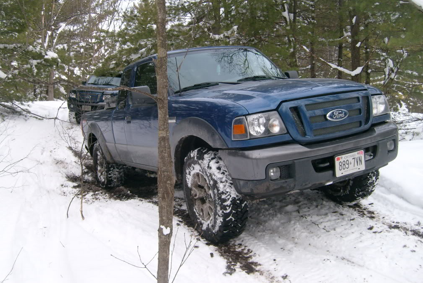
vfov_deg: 35.9
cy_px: 126
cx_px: 215
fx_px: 435
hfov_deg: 51.9
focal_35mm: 37
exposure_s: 1/350
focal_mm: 5.8
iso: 80
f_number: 2.8
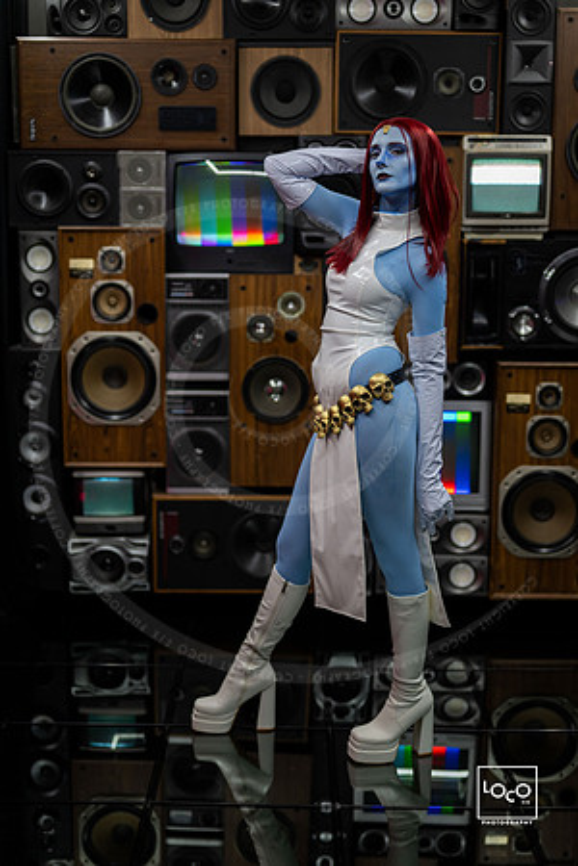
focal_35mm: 50
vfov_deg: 39.6
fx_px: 1204
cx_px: 289
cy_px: 433
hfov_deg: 27.0
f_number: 1.4
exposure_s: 1/250
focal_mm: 50
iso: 640
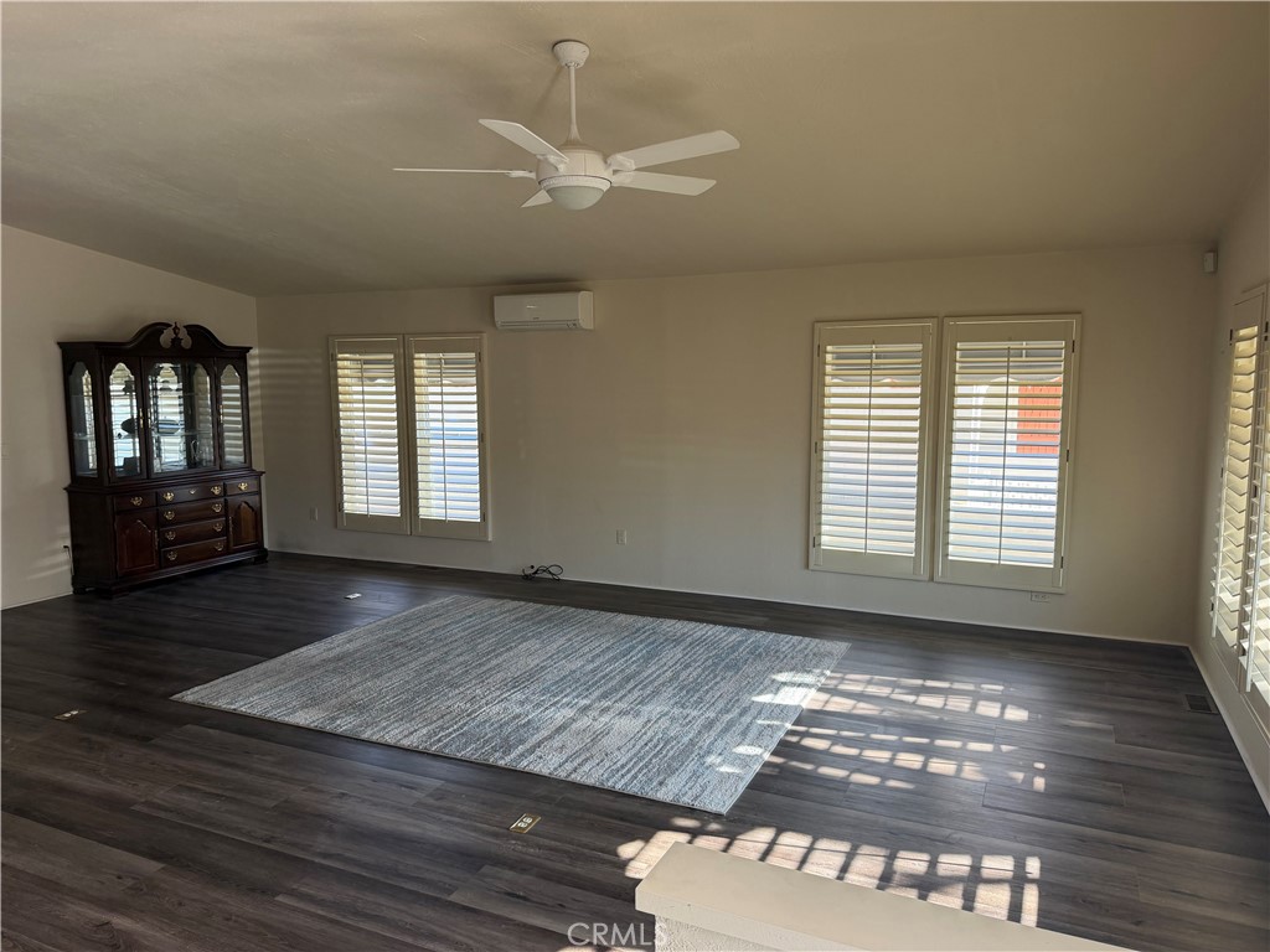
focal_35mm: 24
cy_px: 476
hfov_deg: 71.6
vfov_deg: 56.8
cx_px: 635
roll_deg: +1.1
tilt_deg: -5.9
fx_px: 881
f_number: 1.78
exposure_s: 1/212
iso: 125
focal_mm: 6.76
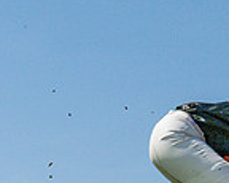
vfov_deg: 9.2
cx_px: 181
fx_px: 1104
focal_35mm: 163
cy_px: 291
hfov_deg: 11.8
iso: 400
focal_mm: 24
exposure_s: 1/2000
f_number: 9
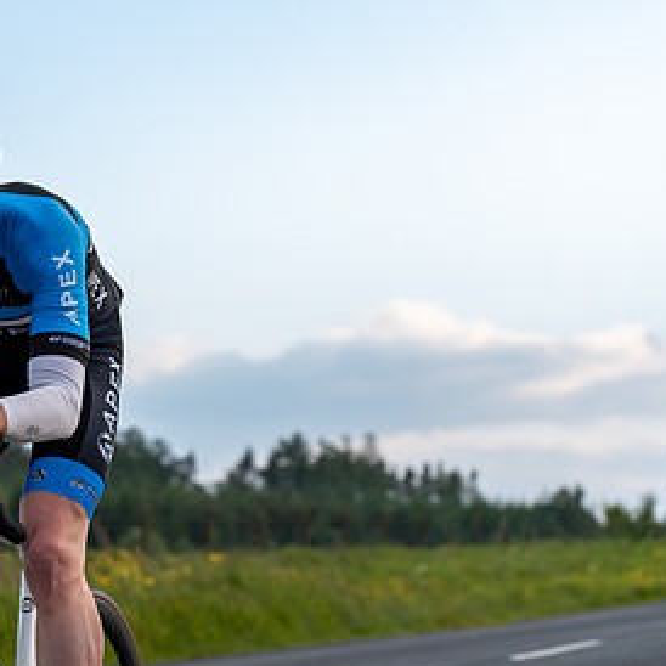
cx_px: 44
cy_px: 254
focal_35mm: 126
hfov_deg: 13.7
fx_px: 2743
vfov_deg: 13.8
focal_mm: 70
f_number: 4
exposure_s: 1/1000
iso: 320
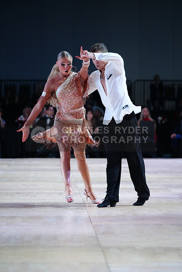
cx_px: 91
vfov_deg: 10.3
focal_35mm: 200
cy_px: 136
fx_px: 1516
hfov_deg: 6.9
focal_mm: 200
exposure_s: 1/400
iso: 6400
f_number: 4
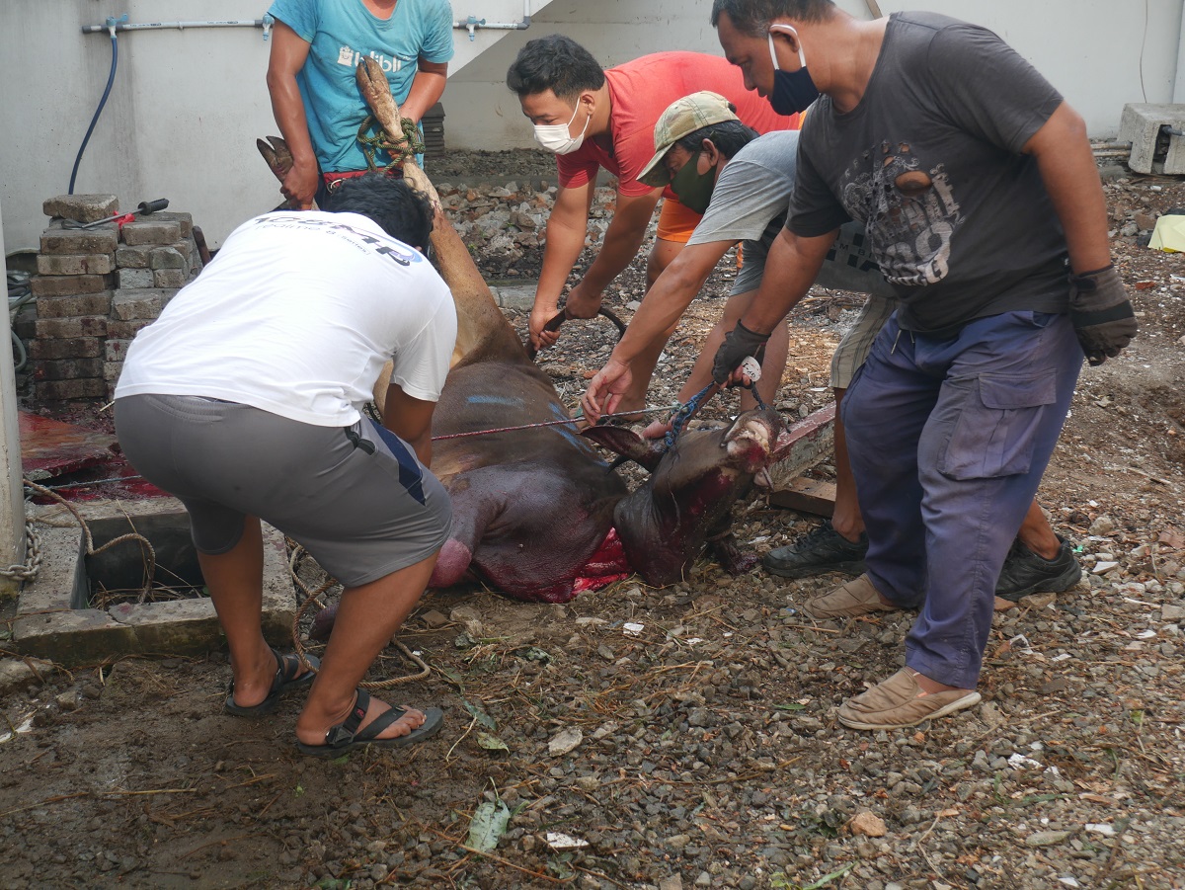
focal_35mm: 52
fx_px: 1781
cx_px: 592
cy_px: 445
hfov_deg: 36.8
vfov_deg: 28.1
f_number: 5.3
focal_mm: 26
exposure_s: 1/125
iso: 200
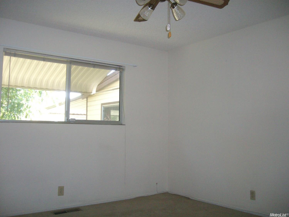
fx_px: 292
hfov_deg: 52.6
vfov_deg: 40.7
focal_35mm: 35
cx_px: 144
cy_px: 108
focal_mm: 5.8
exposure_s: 1/40
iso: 200
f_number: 2.8
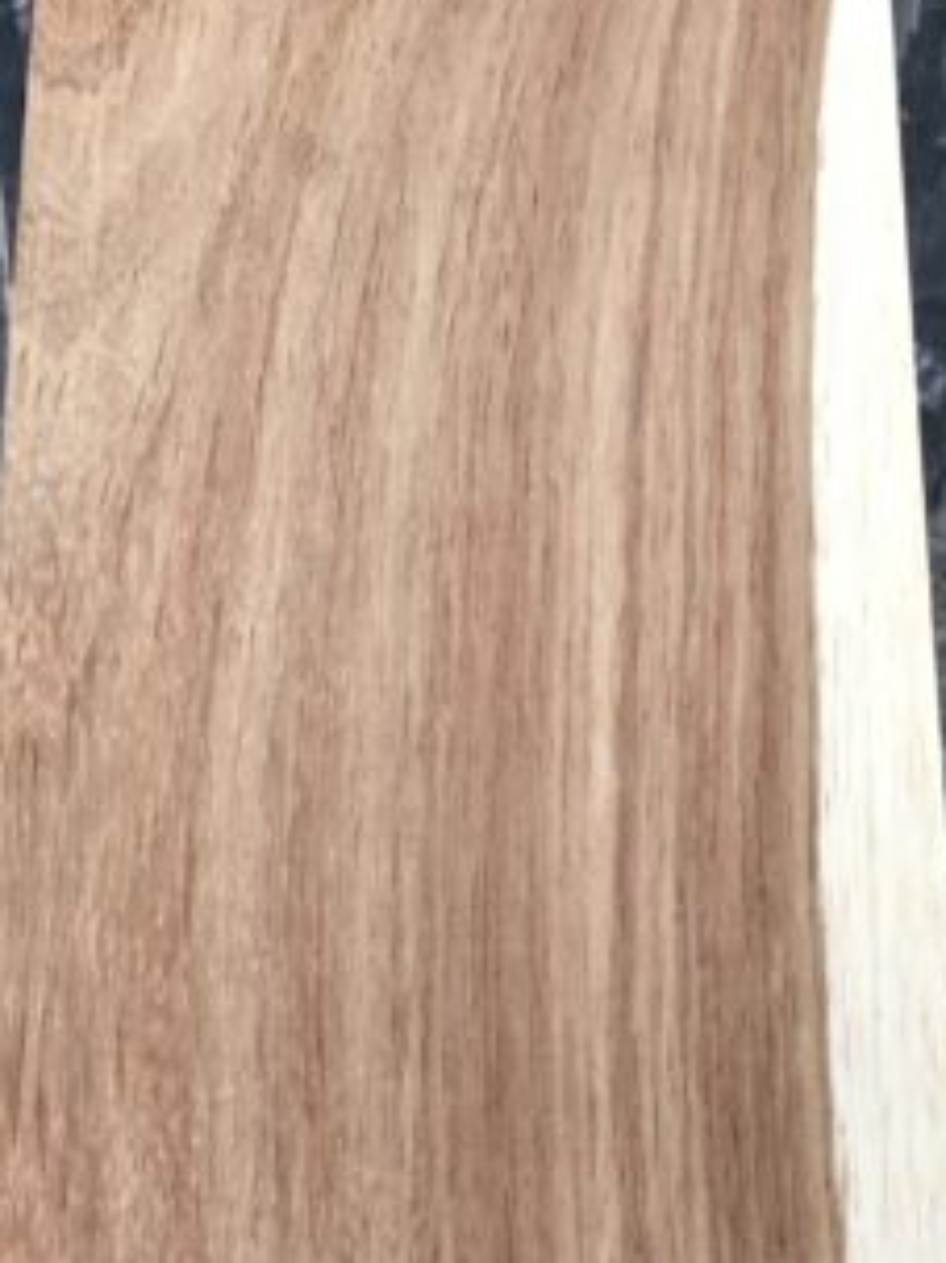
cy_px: 1015
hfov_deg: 28.5
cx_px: 429
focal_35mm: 51
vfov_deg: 36.2
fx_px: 1860
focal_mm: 4.15
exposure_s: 1/33
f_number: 2.2
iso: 40
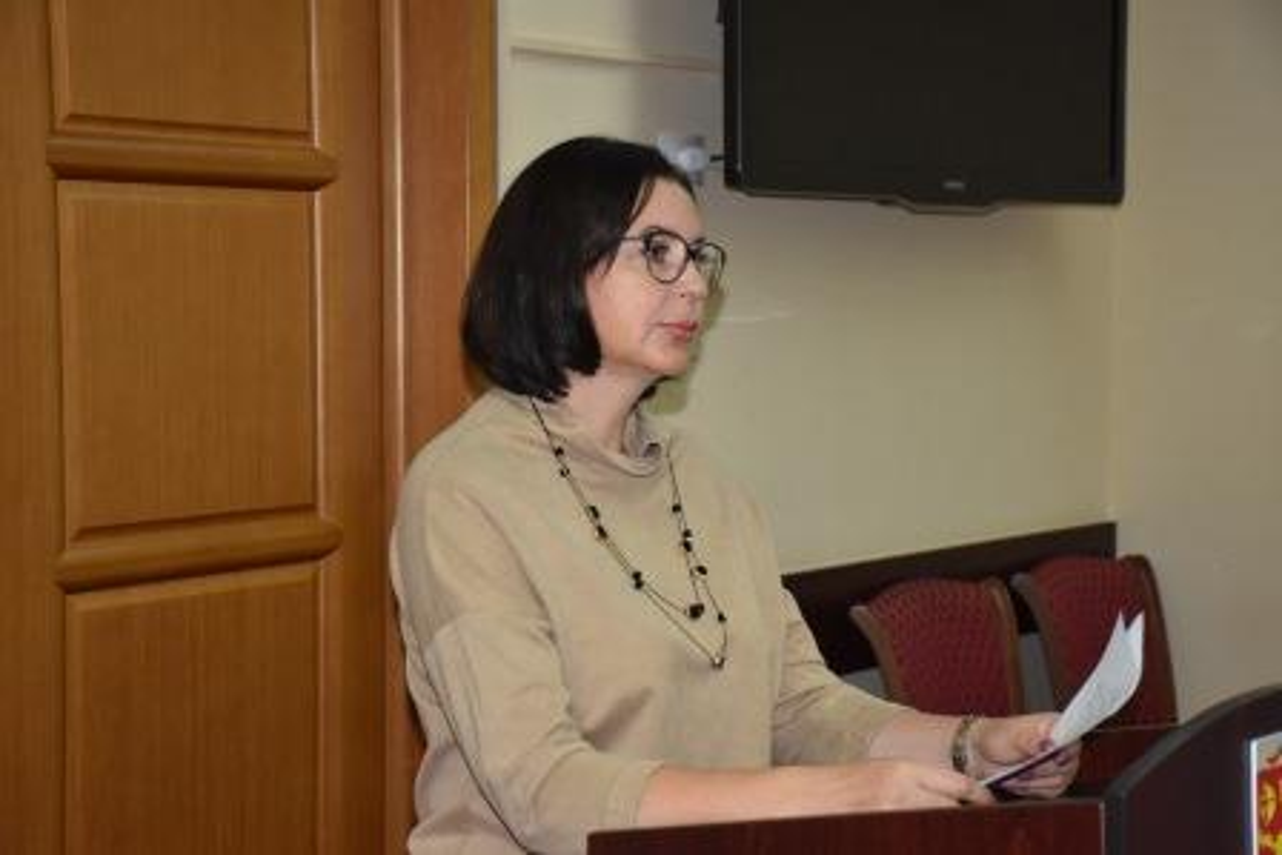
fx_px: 2672
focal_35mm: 75
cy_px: 428
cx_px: 641
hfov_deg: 27.0
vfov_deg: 18.2
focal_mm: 50
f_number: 4.8
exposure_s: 1/125
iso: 800
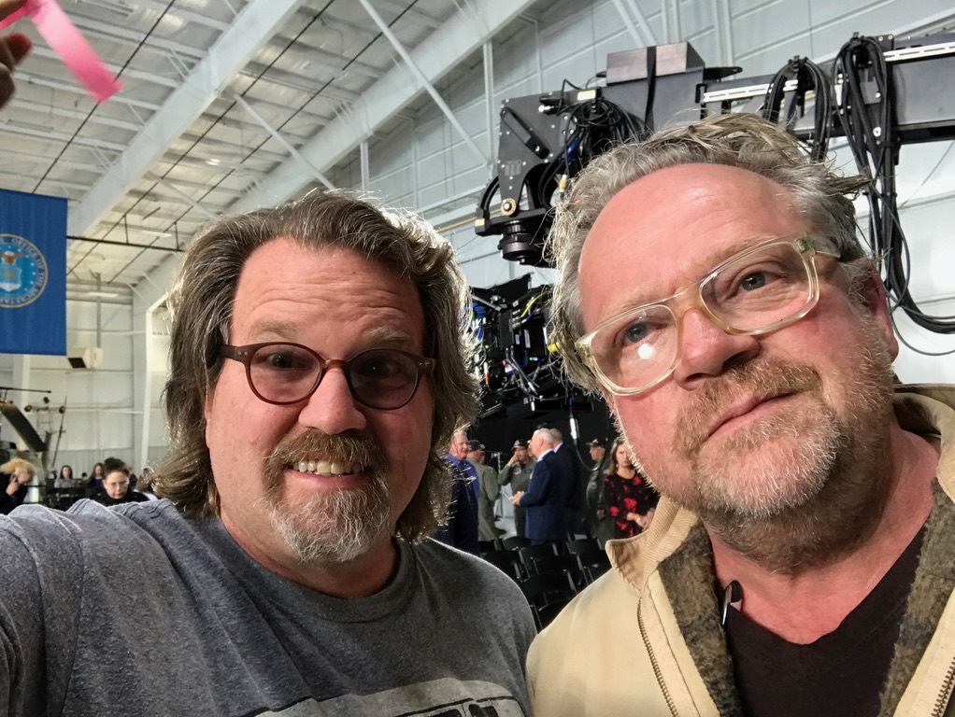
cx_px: 478
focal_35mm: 32
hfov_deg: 56.8
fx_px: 883
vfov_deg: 44.2
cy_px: 358
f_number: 2.2
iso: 80
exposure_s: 1/32
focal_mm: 2.87
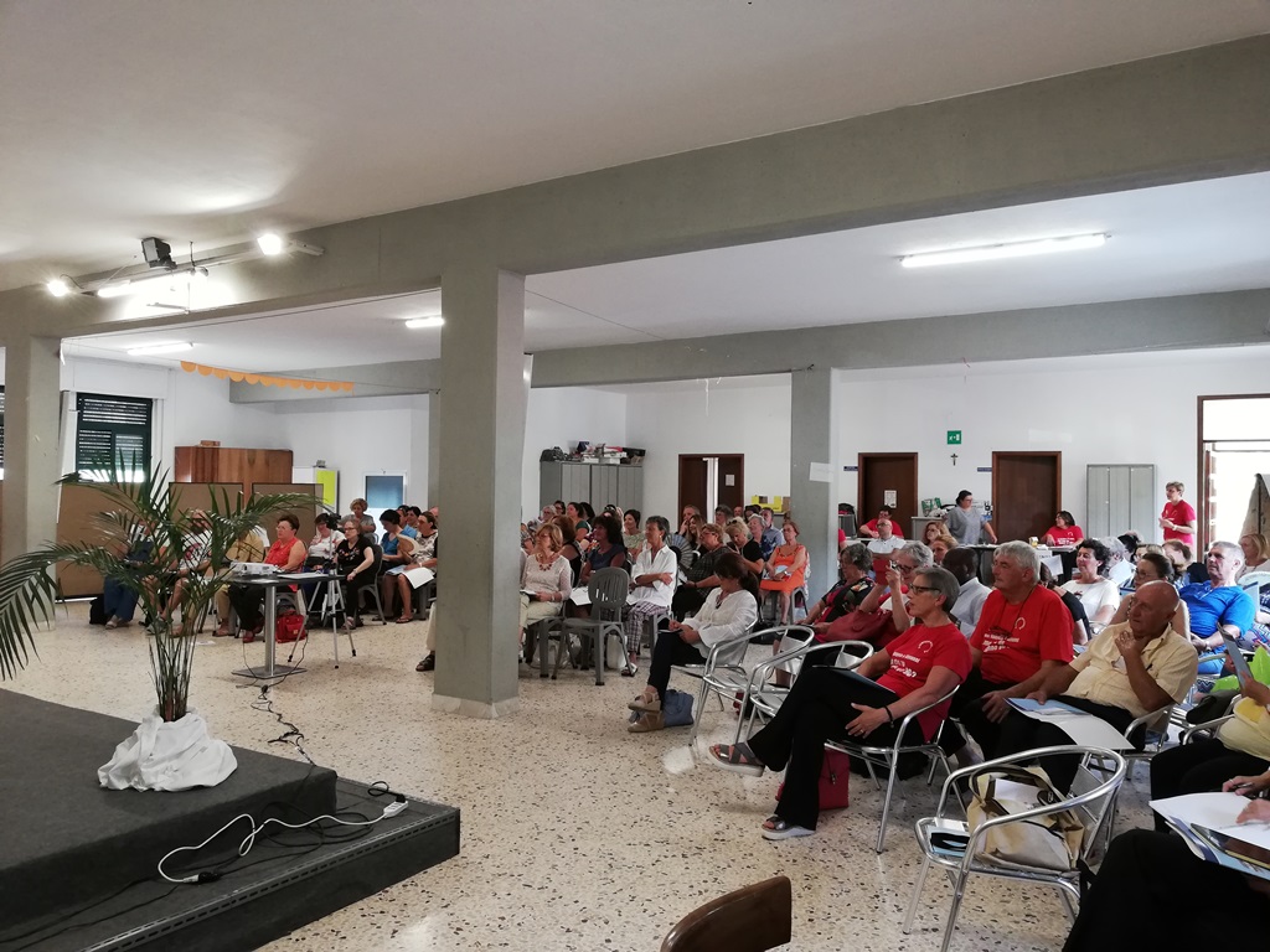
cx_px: 635
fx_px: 954
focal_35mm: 26
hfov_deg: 67.3
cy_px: 476
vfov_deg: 53.1
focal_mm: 3.81
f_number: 2.2
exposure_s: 1/33.3
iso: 200
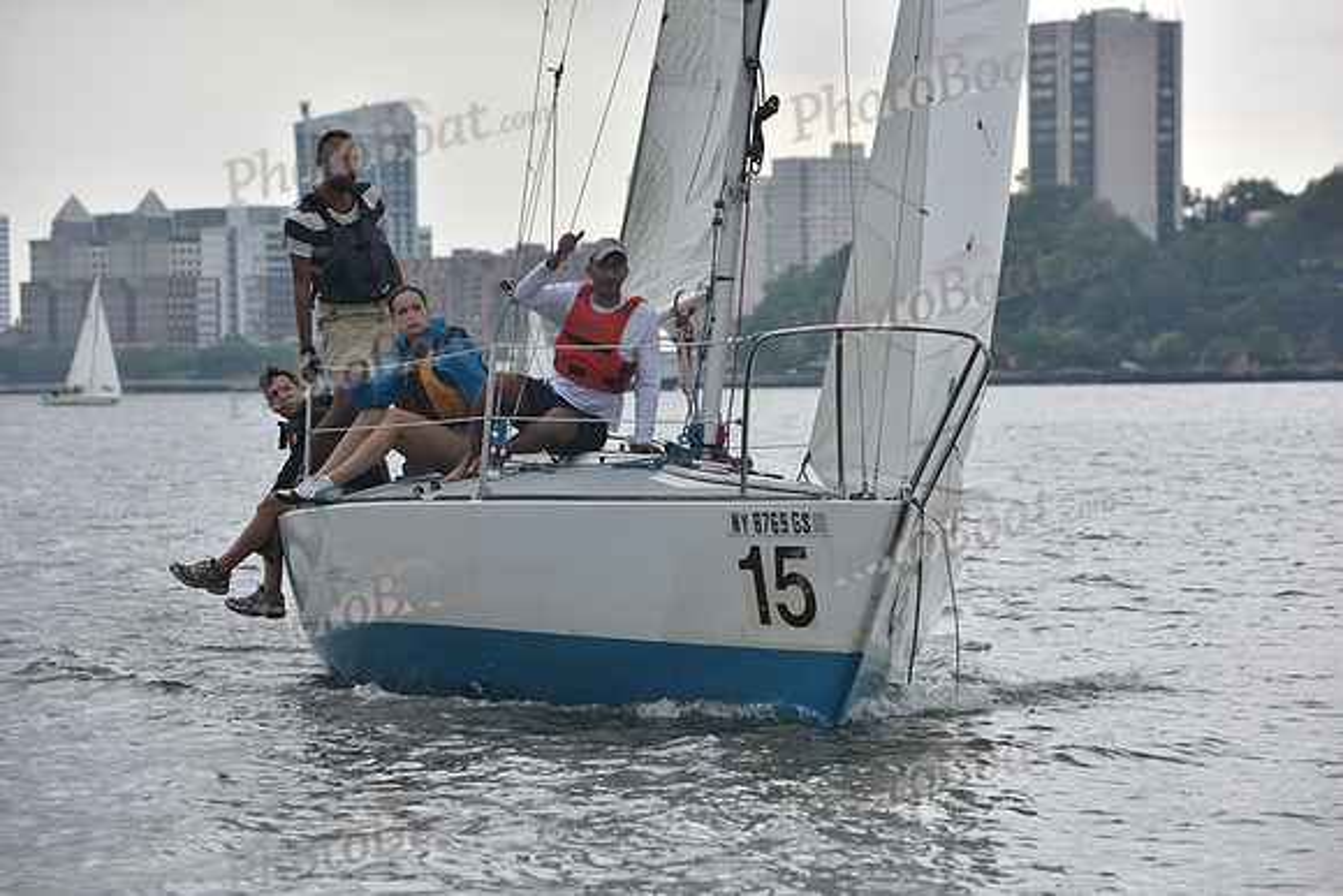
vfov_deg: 8.1
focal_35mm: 170
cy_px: 448
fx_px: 6343
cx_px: 672
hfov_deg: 12.1
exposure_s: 1/800
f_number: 8
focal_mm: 170
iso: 400
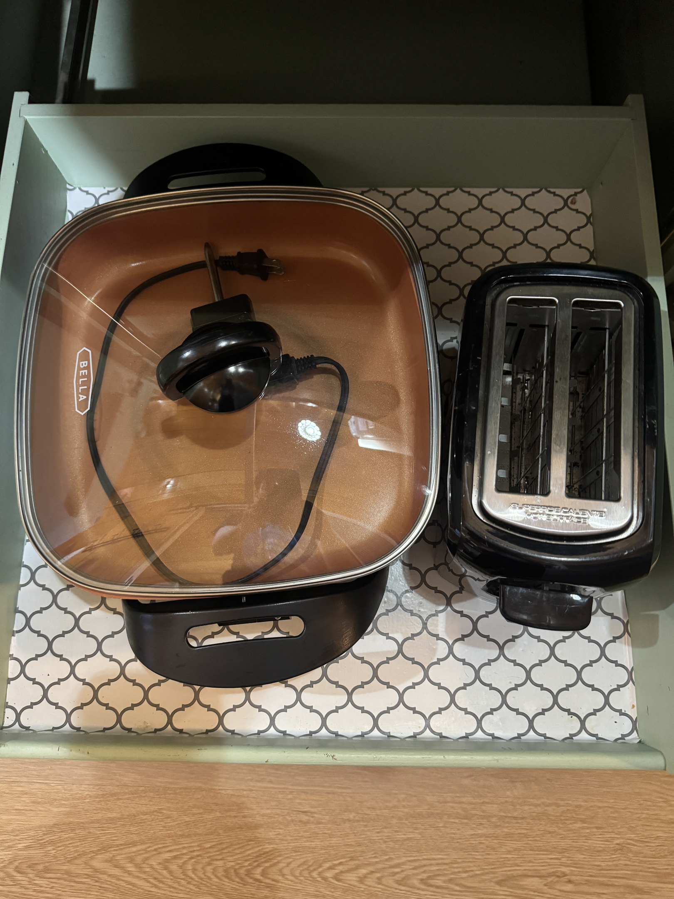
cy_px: 450
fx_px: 623
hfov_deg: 56.8
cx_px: 337
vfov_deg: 71.6
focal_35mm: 24
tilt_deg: -74.5
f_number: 1.78
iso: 800
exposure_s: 1/30
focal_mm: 6.76
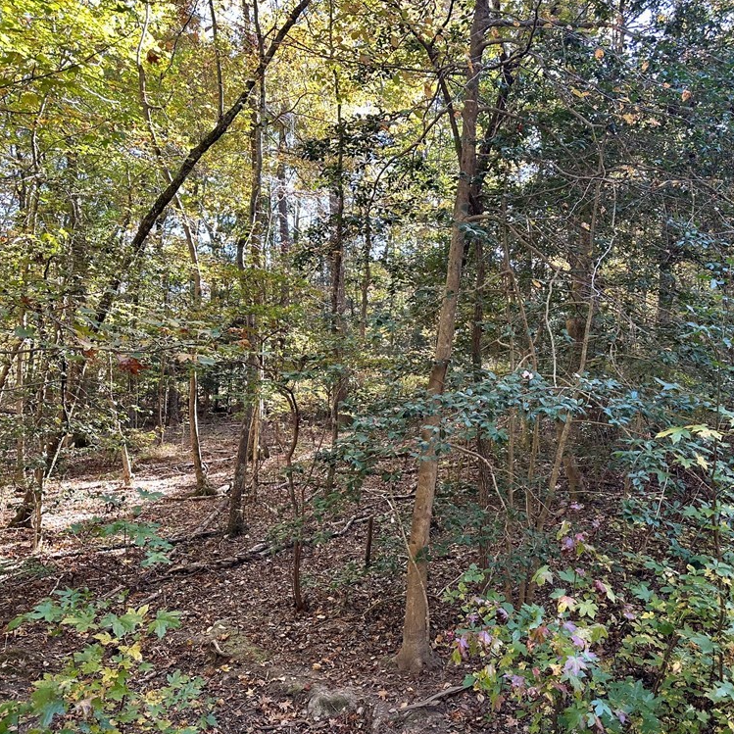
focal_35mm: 29
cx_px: 435
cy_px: 367
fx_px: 696
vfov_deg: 55.6
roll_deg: -0.3
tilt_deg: -1.0
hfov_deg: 55.3
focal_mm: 6.86
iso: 100
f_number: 1.78
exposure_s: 1/121
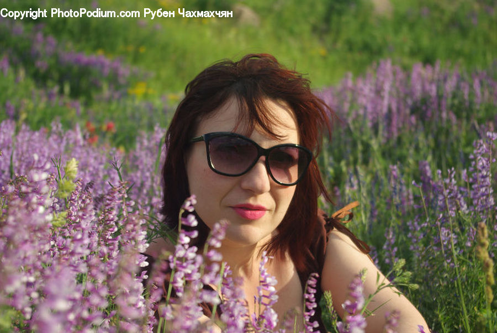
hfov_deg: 24.6
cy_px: 166
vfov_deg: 16.6
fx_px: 1141
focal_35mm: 82
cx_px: 248
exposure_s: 1/60
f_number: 5.6
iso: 100
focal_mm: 55
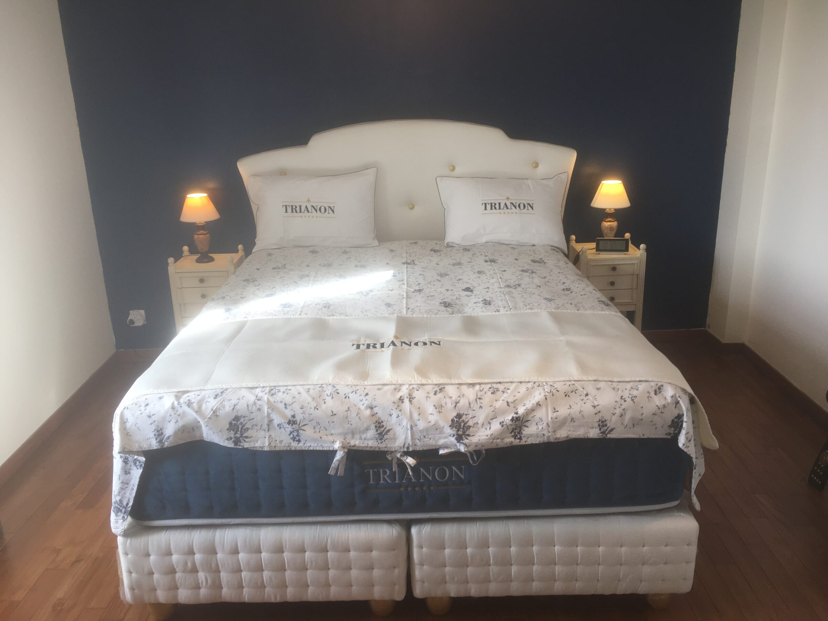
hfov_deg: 61.7
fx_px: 694
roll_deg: +1.7
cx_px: 414
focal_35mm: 29
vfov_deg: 48.2
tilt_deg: -19.5
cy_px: 310
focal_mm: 4.15
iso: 32
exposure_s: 1/50
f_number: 2.2
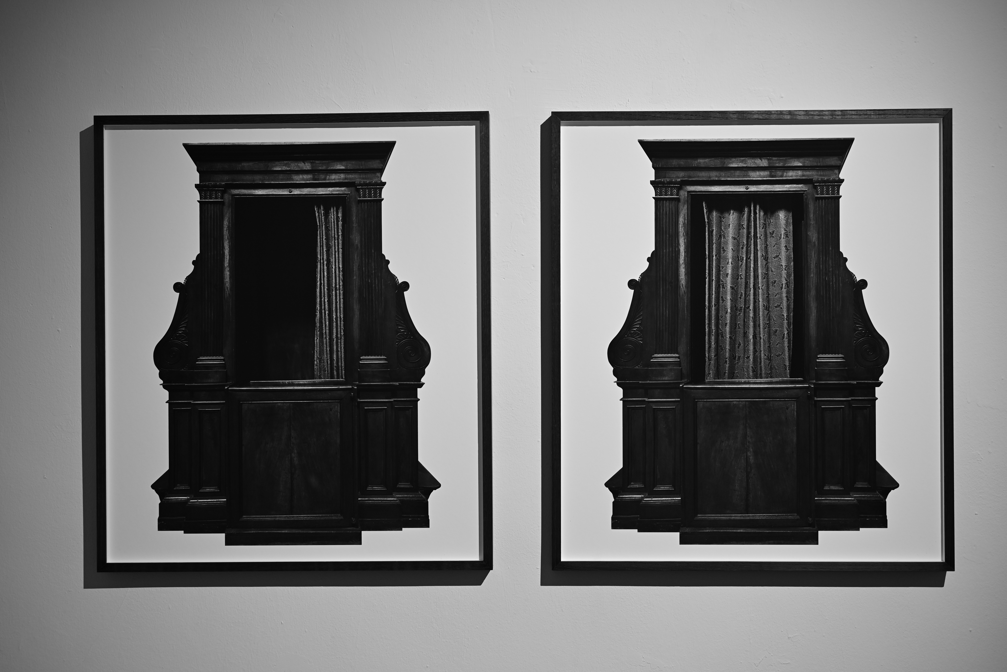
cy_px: 336
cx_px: 504
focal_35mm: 50
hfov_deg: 39.6
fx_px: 1399
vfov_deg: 27.0
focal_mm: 50
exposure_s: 1/125
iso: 800
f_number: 2.8
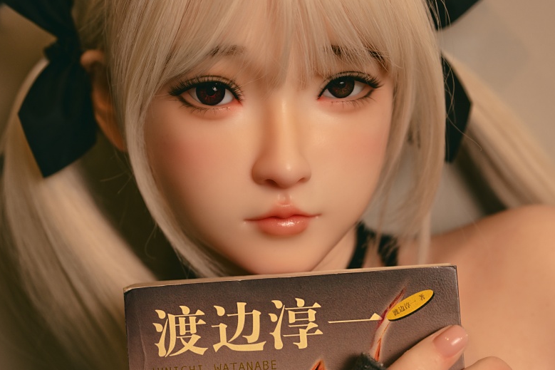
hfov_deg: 26.3
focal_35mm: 77
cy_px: 215
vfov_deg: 17.7
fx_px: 1187
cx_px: 283
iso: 320
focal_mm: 50
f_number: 2.8
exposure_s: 1/80
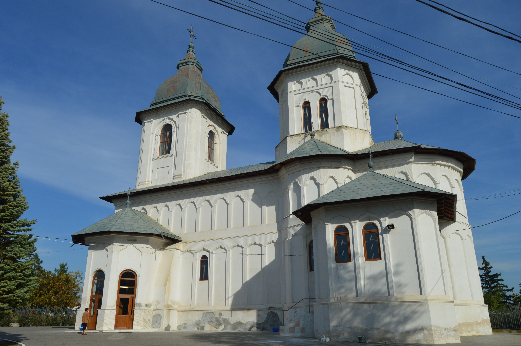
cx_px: 260
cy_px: 173
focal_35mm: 27
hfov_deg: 67.4
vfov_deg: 47.8
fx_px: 390
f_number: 9
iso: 100
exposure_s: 1/320
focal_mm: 18
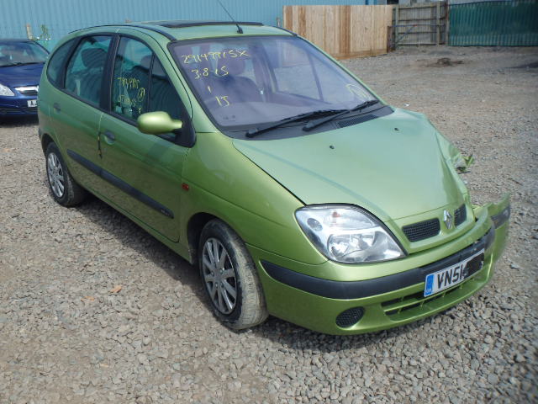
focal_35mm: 34
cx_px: 269
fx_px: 528
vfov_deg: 41.8
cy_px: 202
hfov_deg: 54.0
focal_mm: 6.1
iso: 125
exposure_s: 1/100
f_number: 13
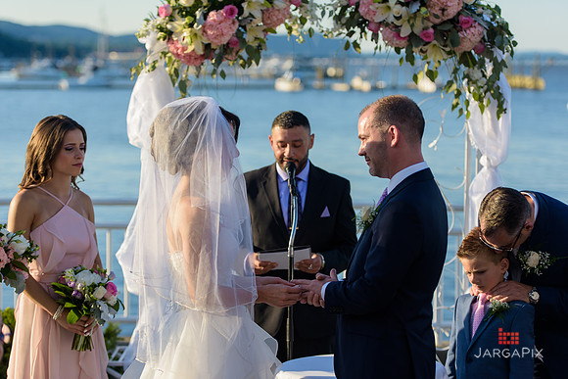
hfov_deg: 22.6
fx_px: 1420
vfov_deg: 15.2
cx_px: 284
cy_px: 190
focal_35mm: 90
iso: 200
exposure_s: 1/1600
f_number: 3.2
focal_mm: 90
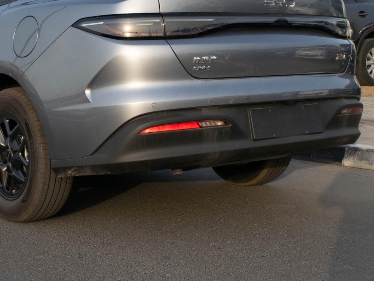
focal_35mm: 70
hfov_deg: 27.6
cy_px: 76
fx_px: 756
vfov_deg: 20.9
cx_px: 127
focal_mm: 18
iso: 400
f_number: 10
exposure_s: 1/250
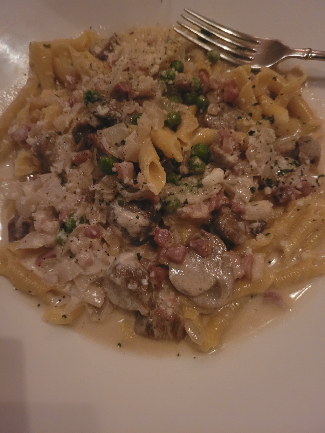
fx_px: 326
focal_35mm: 26
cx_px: 162
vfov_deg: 67.3
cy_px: 216
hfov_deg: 53.1
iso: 1250
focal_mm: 5.4
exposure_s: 1/24
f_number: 1.8
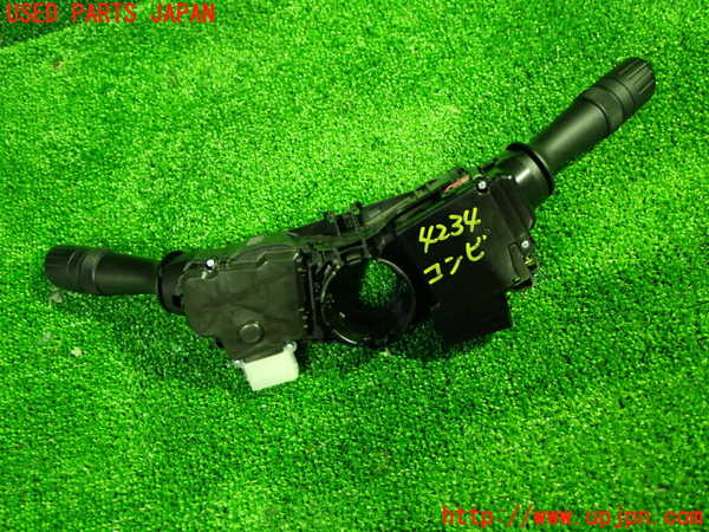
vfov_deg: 37.7
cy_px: 266
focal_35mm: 38
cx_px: 354
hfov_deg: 49.0
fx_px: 778
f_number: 2.7
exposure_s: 1/15
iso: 800
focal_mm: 6.83
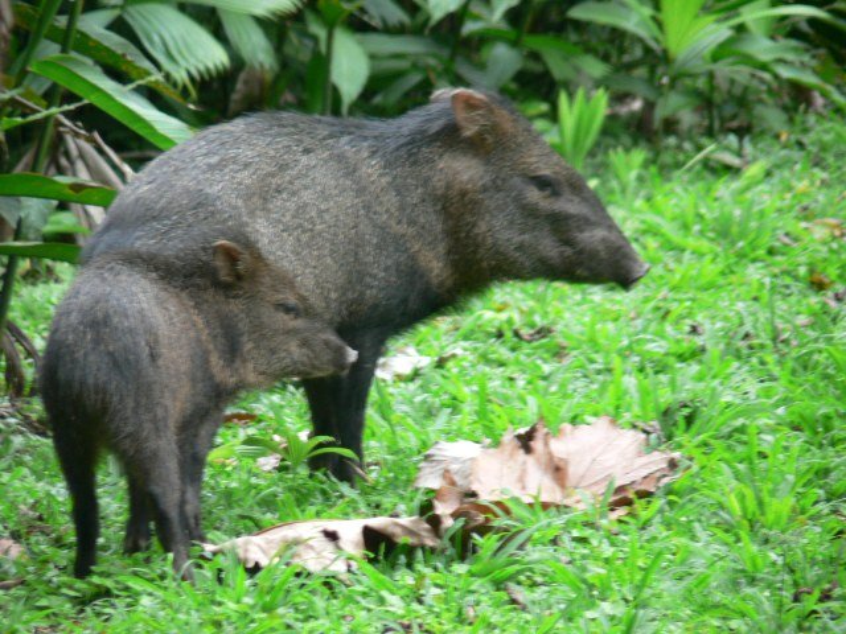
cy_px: 317
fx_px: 10558
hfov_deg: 4.6
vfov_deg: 3.4
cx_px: 423
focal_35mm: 432
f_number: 3.3
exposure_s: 1/30
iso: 150
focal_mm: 72
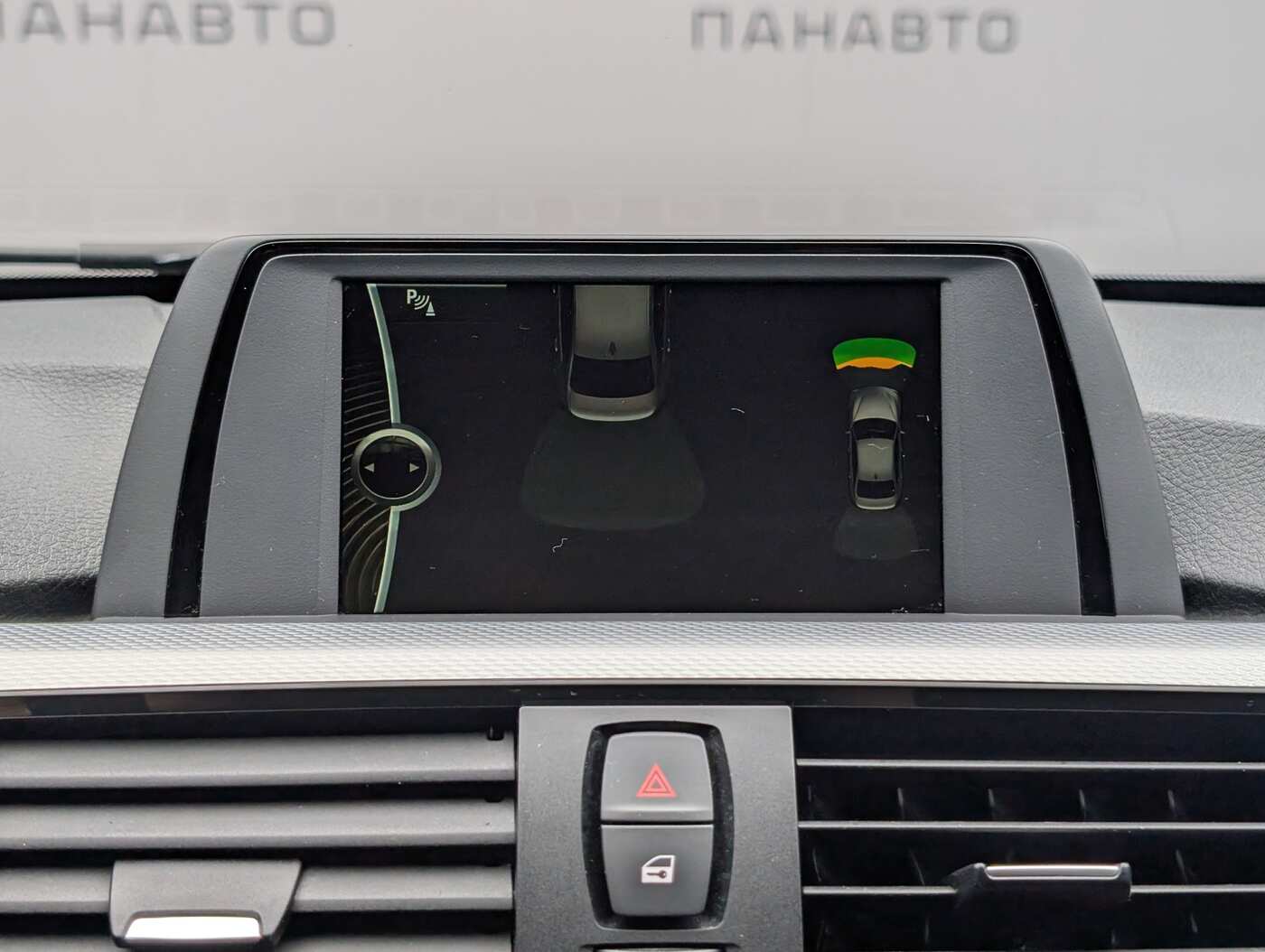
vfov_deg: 29.7
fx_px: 1793
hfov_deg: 38.9
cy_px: 476
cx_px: 632
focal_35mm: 49
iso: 117
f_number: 1.68
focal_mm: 6.9
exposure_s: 1/301
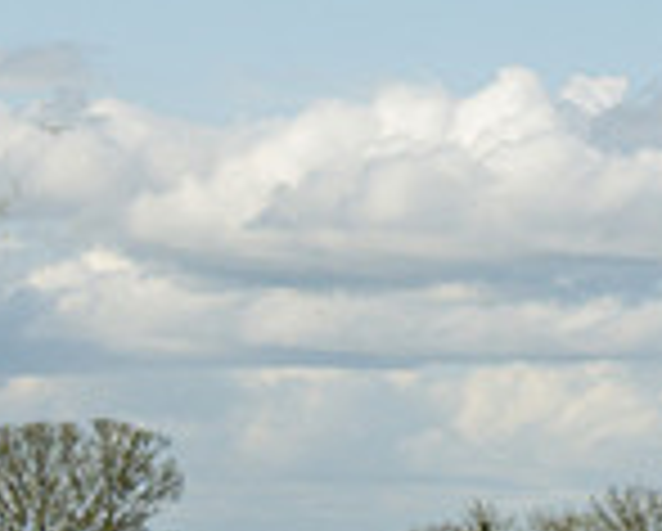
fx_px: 7455
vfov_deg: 4.1
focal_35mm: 380
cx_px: 1183
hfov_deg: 5.0
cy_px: 849
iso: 200
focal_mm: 48
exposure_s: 1/1600
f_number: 4
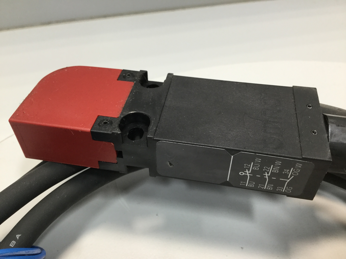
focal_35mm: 31
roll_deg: -0.8
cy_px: 130
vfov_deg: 45.4
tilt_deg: -41.3
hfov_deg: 58.4
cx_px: 173
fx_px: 310
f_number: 2.4
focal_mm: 3.3
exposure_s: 1/30
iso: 64
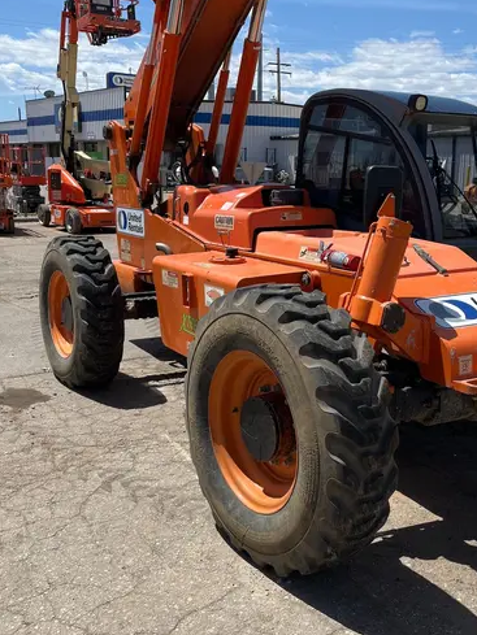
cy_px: 311
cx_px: 283
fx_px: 716
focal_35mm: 39
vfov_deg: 47.8
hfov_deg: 36.7
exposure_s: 1/3745
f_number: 1.6
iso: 50
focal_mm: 5.1
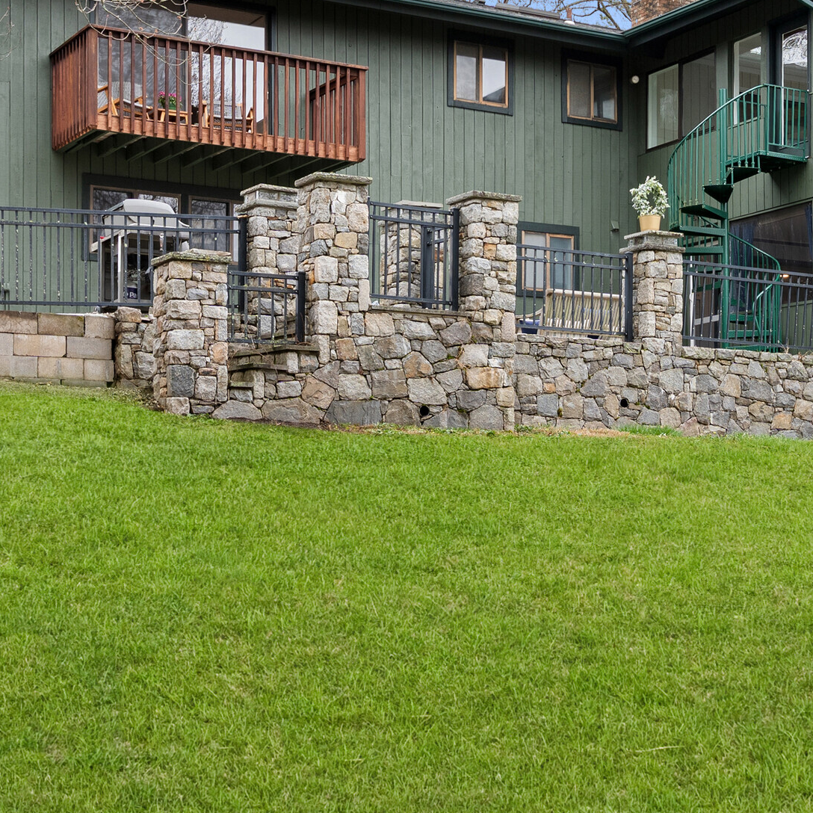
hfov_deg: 28.4
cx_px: 542
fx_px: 1594
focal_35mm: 60
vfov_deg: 28.0
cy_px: 170
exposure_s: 1/25
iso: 320
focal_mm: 25
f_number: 8
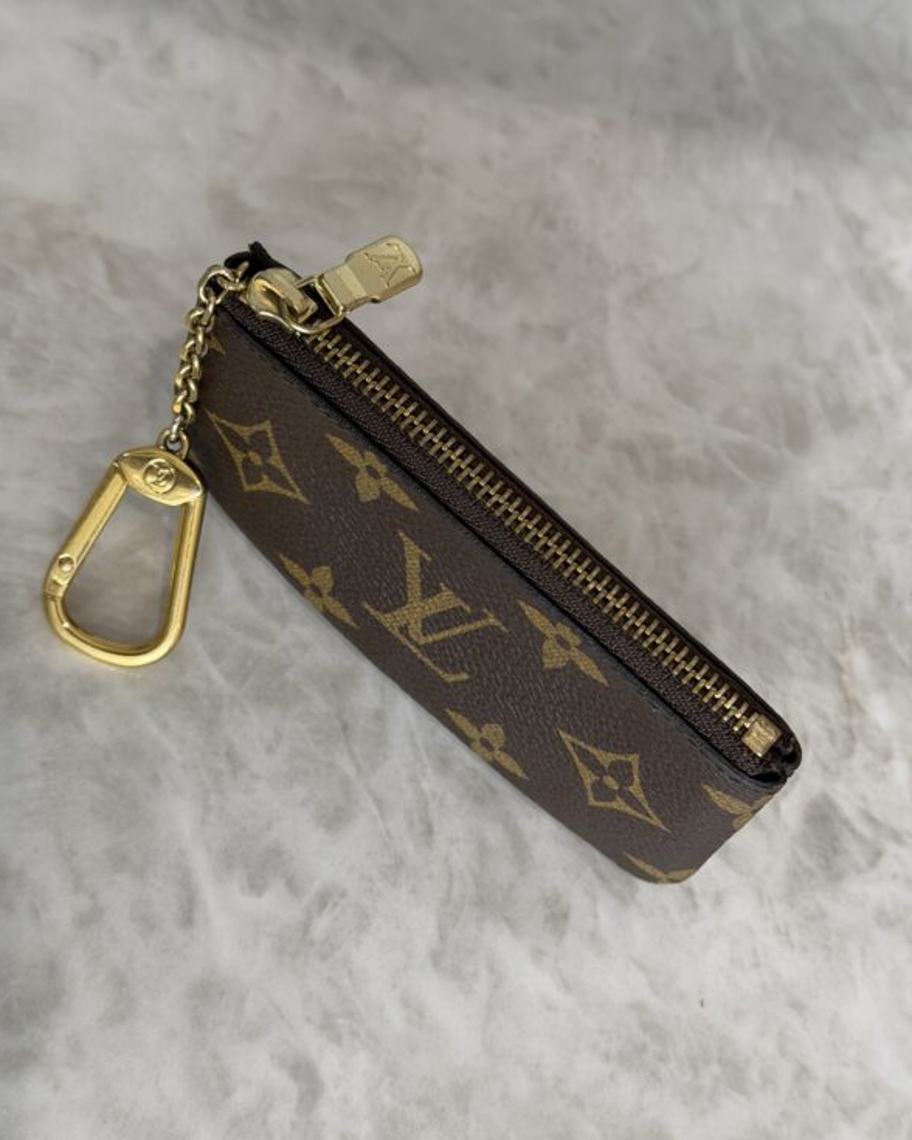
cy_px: 579
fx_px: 1721
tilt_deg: -63.7
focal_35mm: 51
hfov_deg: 29.7
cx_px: 459
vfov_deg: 36.7
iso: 64
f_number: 1.78
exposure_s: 1/60
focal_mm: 6.76
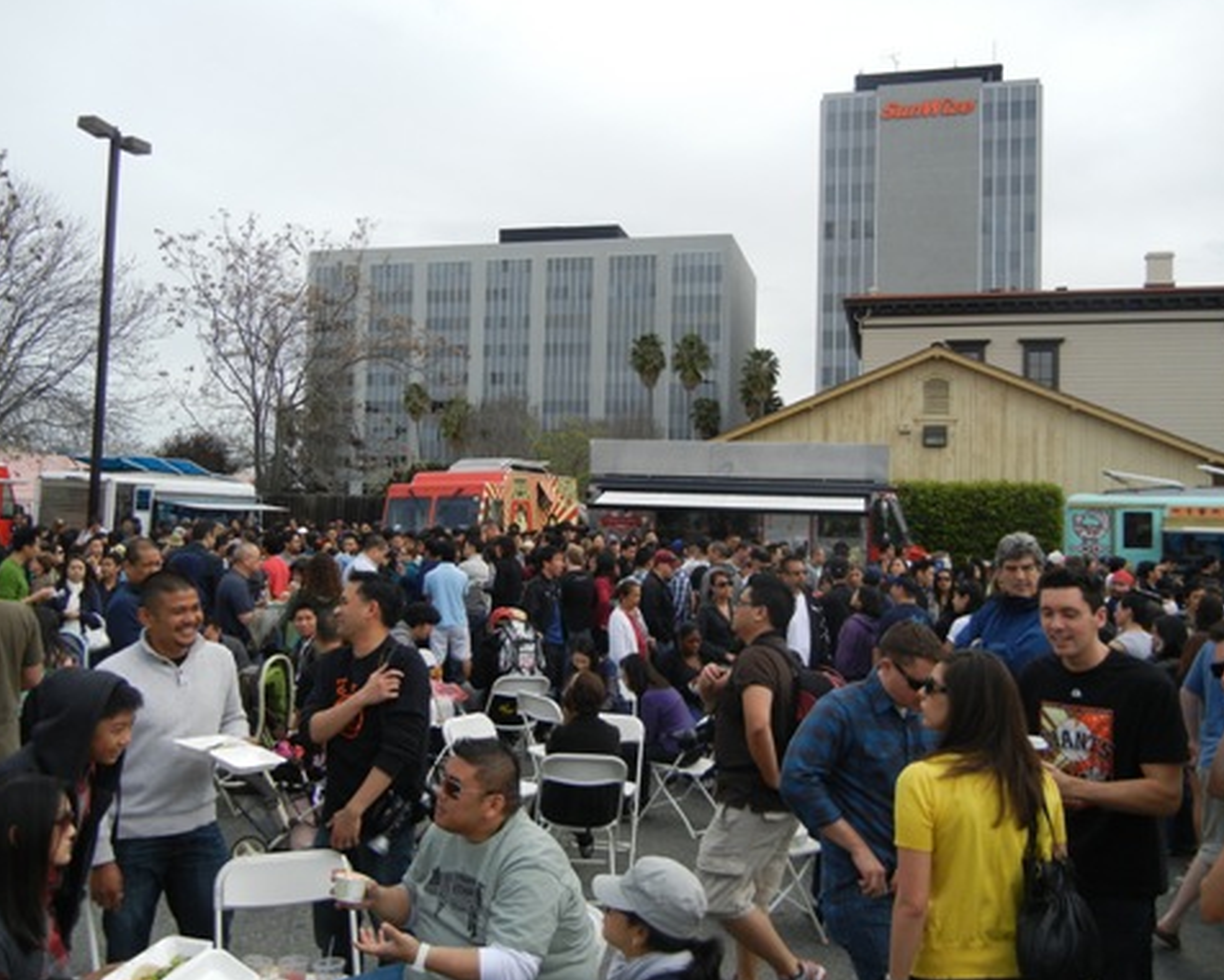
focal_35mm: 32
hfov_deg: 55.6
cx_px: 594
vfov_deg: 45.8
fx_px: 1159
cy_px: 486
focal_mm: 5.4
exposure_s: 1/299
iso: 160
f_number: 7
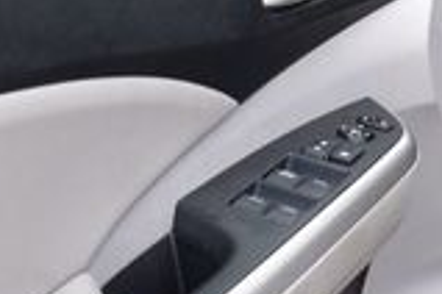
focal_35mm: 145
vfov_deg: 9.4
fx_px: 1780
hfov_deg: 13.0
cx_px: 756
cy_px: 36
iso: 400
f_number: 9
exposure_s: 1/125
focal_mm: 24
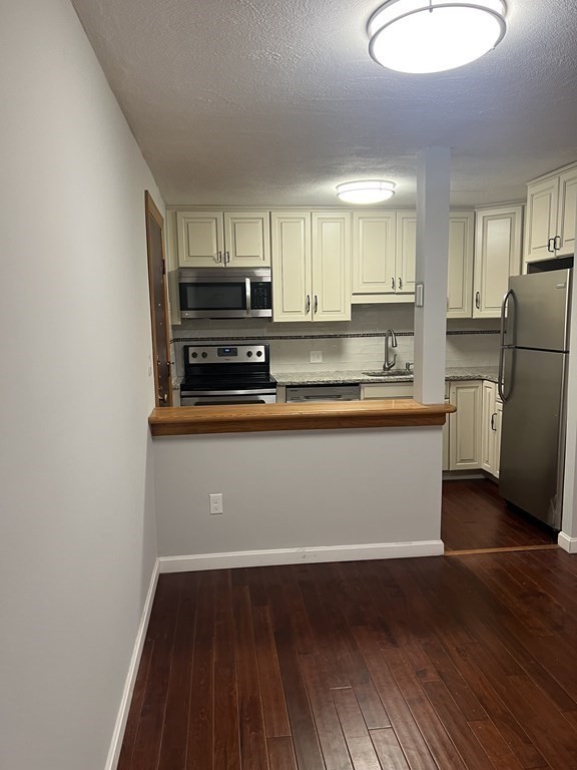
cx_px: 288
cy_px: 385
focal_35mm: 26
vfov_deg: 67.3
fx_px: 578
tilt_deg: -6.6
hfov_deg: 53.1
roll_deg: +1.1
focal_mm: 5.7
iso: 100
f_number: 1.5
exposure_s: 1/60
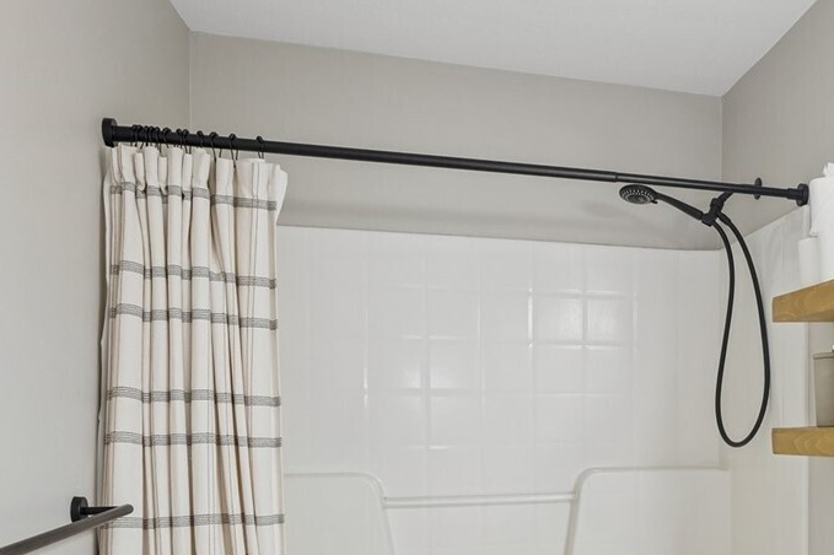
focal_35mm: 40
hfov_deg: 41.3
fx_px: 926
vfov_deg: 32.4
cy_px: 445
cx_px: 860
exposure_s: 1/6
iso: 400
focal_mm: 16
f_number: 8
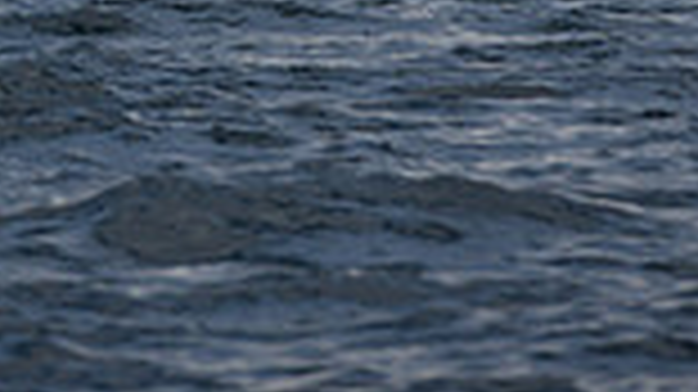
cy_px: -874
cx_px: -34
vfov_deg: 2.0
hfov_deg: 3.7
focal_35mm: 588
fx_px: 10877
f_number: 5.6
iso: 400
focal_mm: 150
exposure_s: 1/640
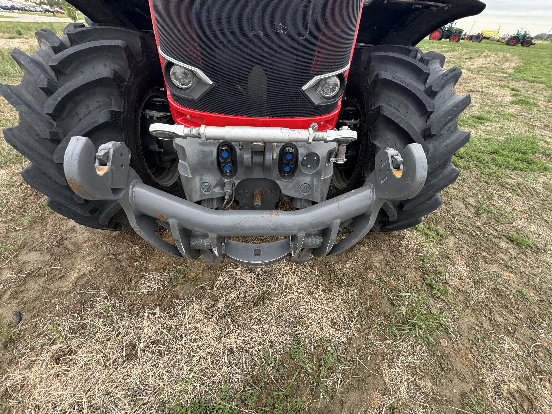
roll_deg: -0.2
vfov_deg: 85.7
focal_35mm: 14
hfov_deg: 102.1
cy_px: 207
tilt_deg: -41.3
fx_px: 223
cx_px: 276
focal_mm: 2.22
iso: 50
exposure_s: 1/99
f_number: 2.2
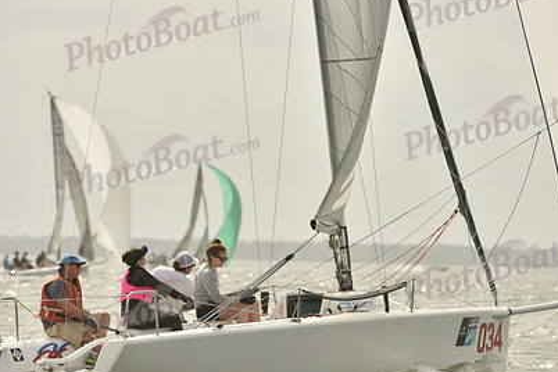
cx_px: 333
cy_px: 216
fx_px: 6262
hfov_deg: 5.1
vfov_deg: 3.4
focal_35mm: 404
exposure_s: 1/1250
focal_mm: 280
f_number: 8
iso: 320
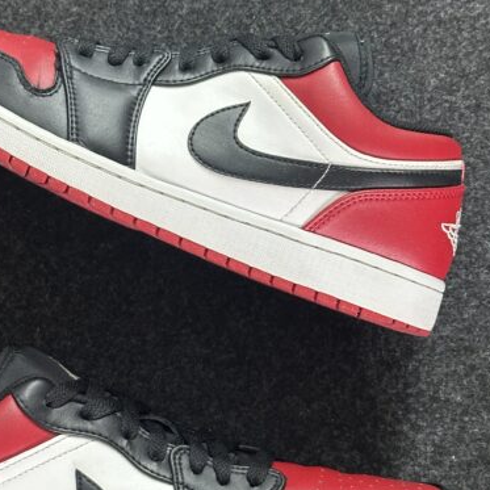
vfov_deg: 19.0
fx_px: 1457
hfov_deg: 19.0
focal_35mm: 91
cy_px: 336
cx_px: 167
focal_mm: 6.86
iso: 200
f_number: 1.78
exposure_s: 1/33
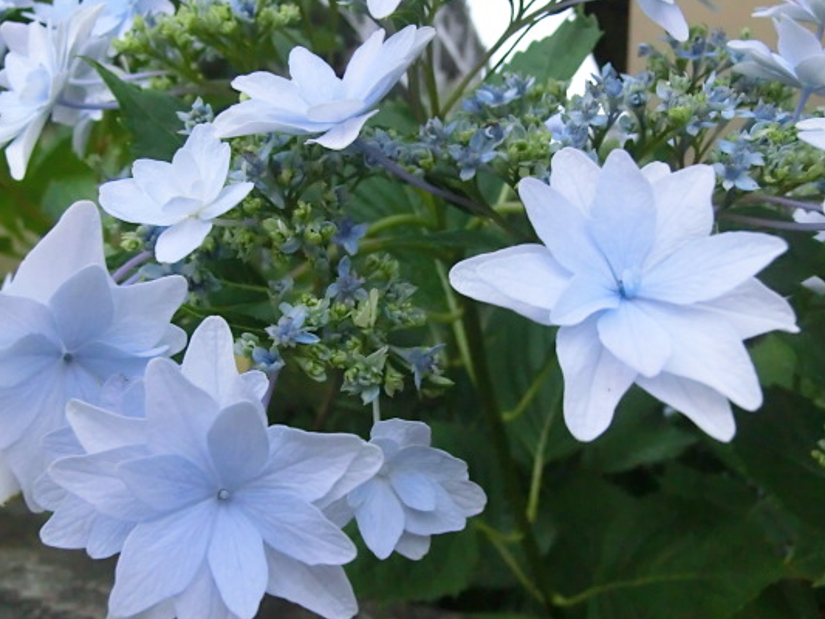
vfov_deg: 39.7
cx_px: 365
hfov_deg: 51.2
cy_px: 327
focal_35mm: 36
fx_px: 858
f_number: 3.5
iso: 640
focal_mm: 5.25
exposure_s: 1/60
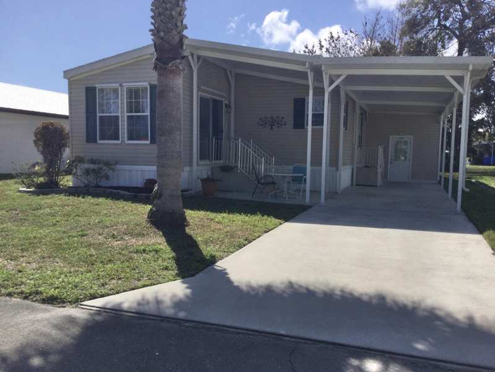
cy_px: 186
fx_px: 443
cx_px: 248
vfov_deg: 45.4
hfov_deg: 58.4
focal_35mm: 31
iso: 25
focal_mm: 3.3
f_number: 2.4
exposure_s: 1/1812
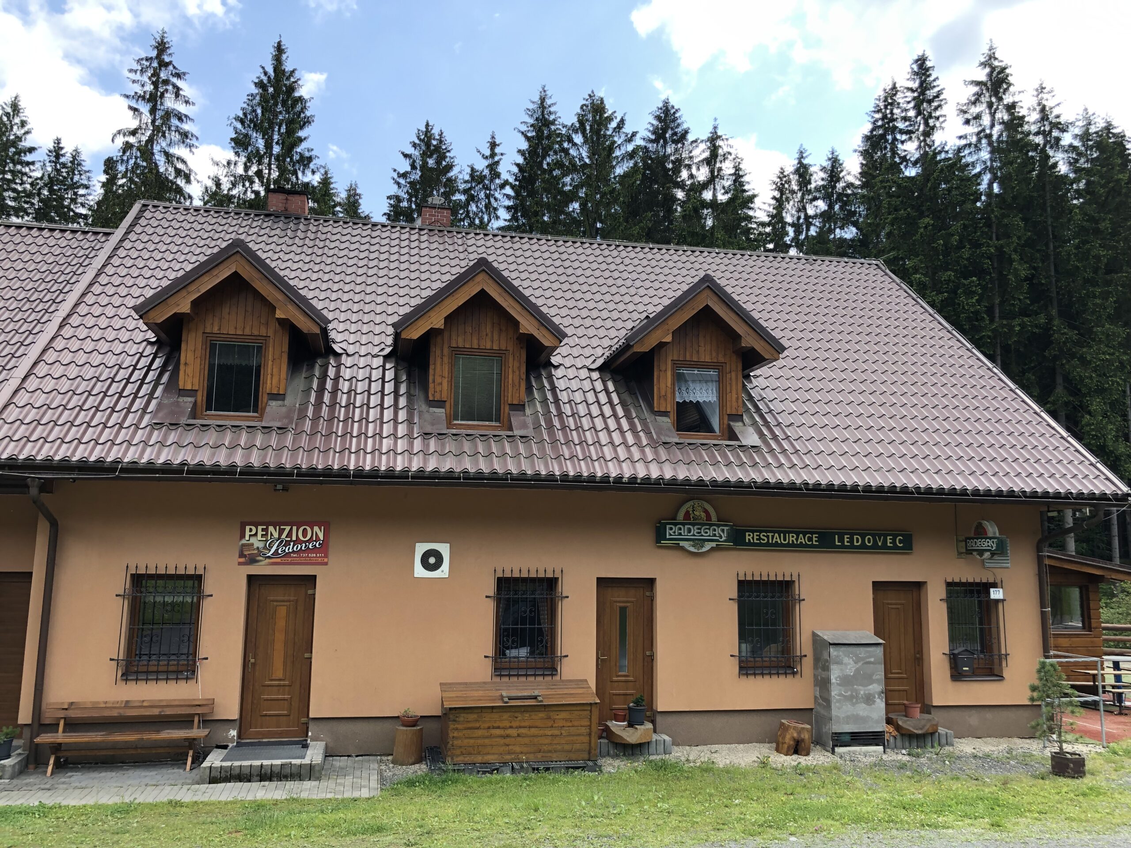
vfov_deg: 49.7
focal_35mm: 28
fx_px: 915
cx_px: 566
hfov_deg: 63.4
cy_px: 424
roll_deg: -0.9
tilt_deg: +6.6
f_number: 1.8
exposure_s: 1/260
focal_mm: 3.99
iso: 20
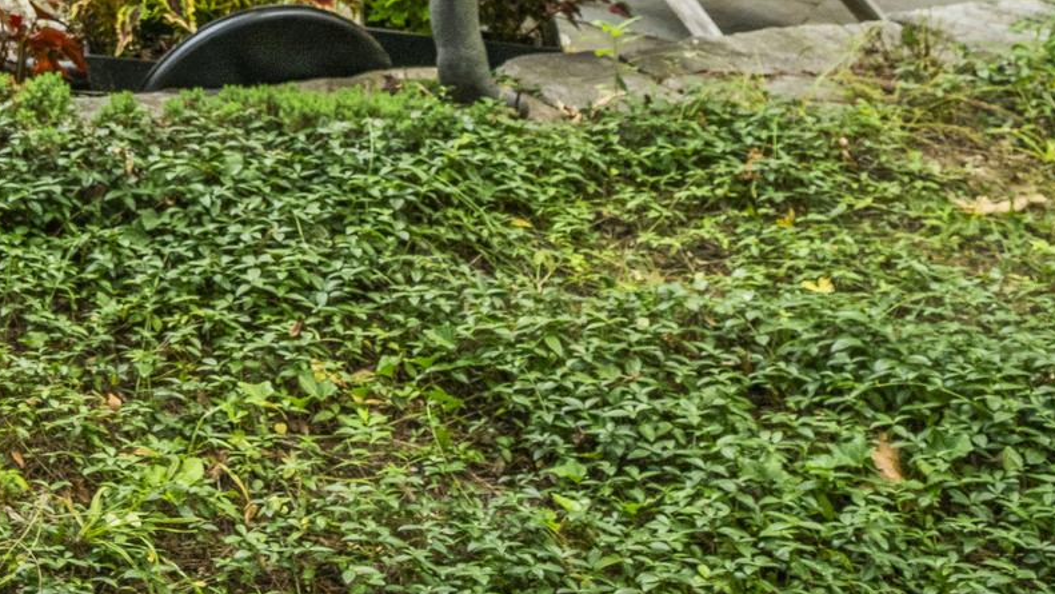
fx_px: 1706
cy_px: -535
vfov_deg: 16.1
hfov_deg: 28.3
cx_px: -315
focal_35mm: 61
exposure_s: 1/100
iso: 320
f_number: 8
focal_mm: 15
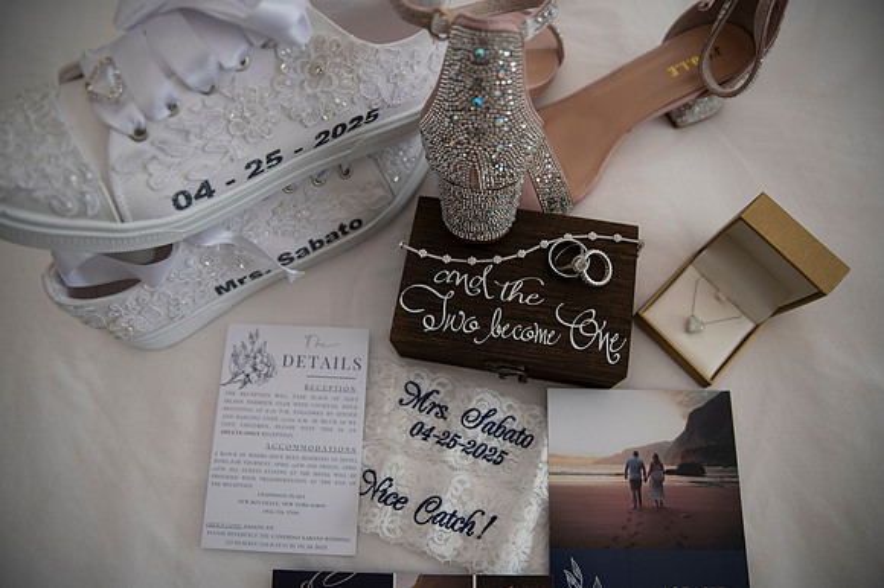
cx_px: 442
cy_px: 294
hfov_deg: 73.8
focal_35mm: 24
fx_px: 589
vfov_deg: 53.1
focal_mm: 24
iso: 400
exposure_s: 1/640
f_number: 2.8
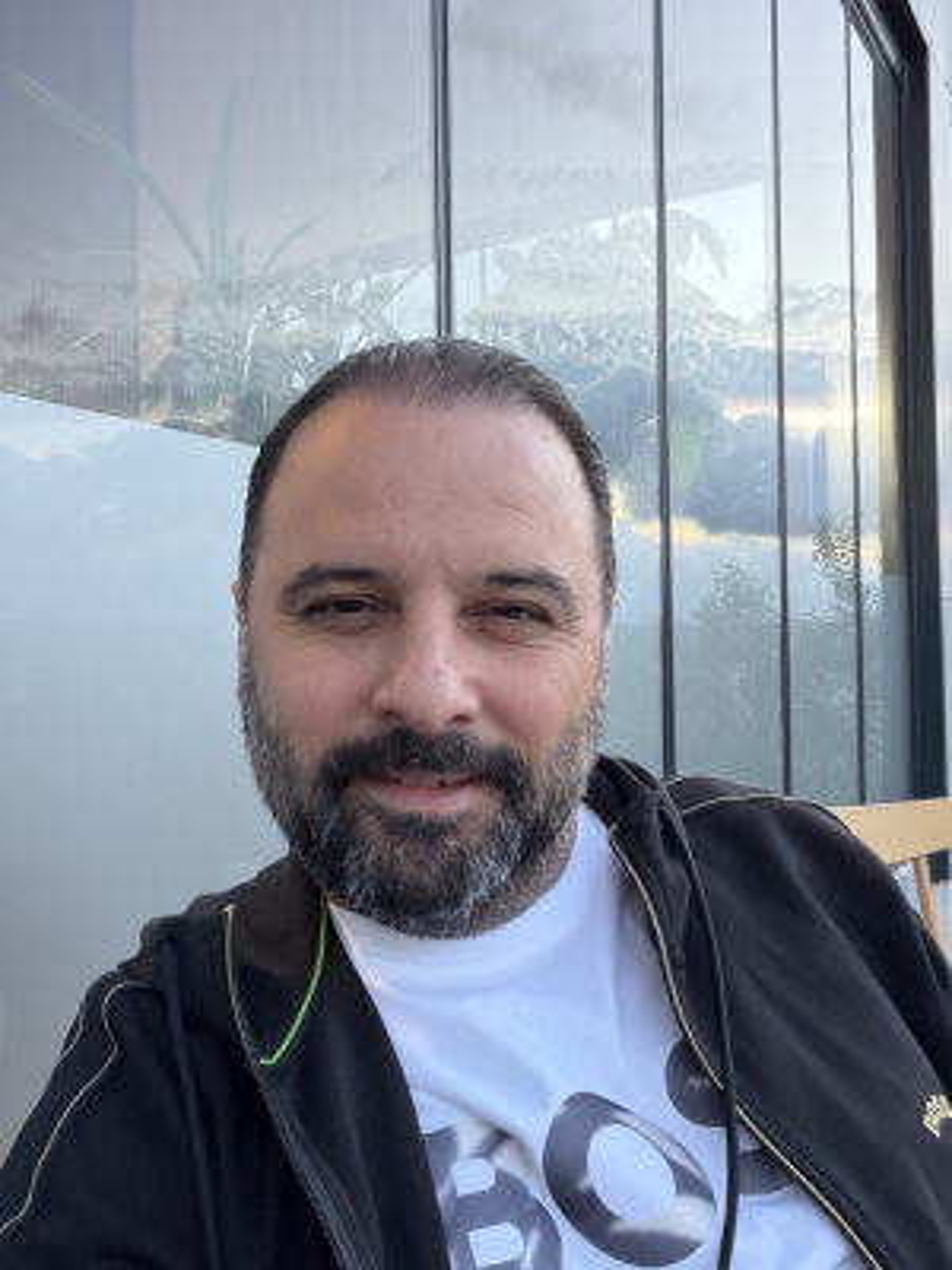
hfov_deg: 46.8
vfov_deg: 60.0
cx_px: 476
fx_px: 1100
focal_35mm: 30
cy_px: 635
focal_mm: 2.71
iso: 200
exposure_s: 1/50
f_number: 1.9
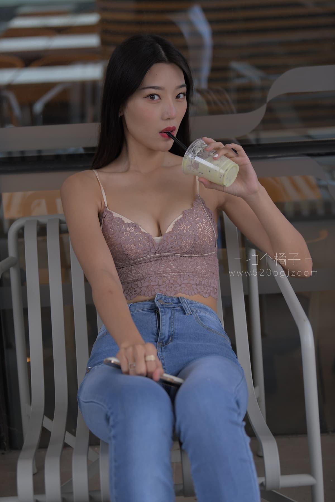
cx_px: 168
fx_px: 1200
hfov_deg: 15.9
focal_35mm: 86
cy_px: 251
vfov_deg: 23.6
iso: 800
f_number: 3.2
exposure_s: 1/400
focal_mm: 86
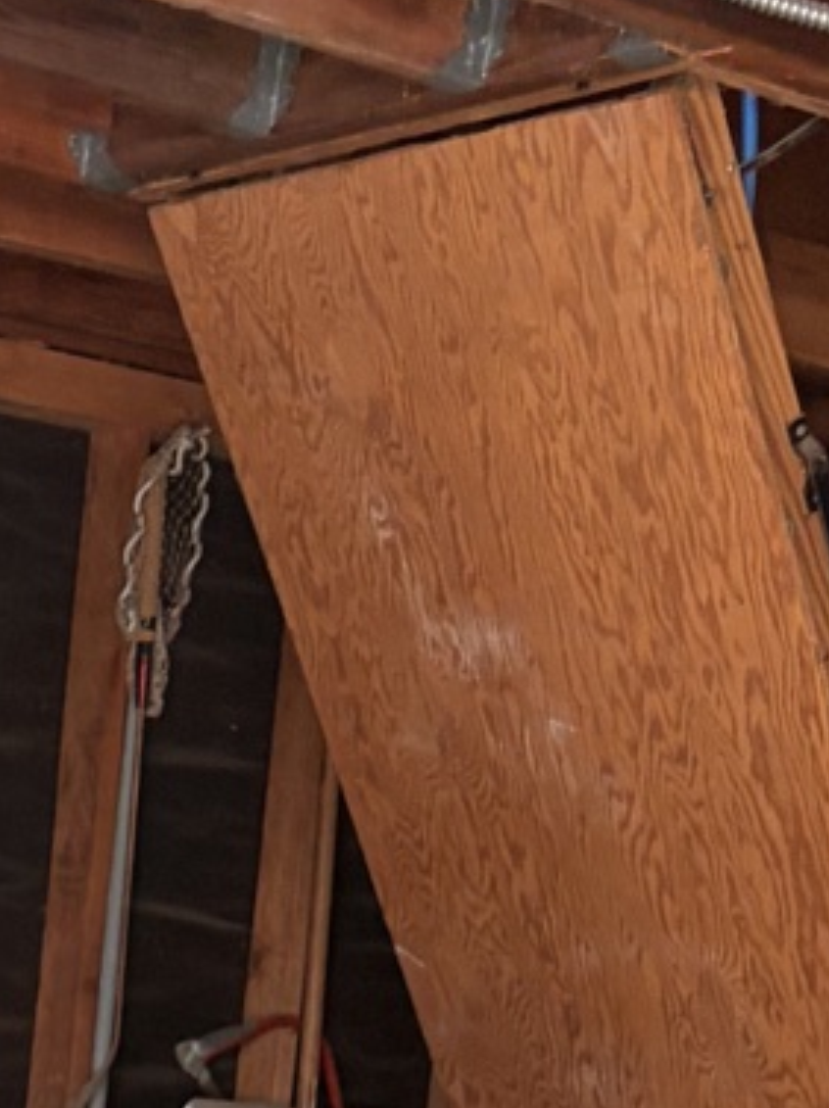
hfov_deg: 12.1
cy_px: 1813
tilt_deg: -7.8
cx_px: -462
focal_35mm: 116
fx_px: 3710
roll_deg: -3.9
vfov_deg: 15.3
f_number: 1.6
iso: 125
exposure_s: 1/78
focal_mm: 5.96
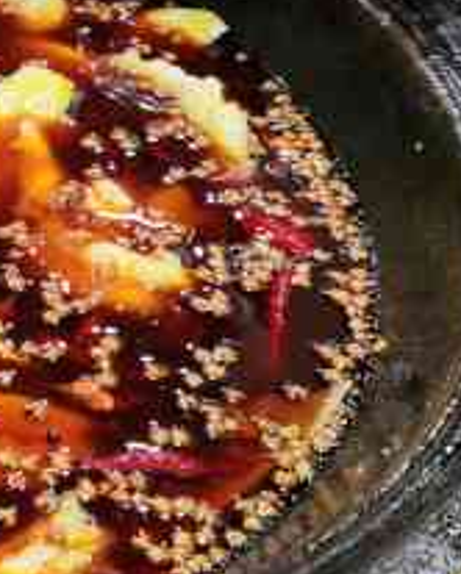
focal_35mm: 89
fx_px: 1516
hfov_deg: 15.4
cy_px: 220
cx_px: -314
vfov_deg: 21.4
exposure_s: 1/50
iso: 200
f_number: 1.8
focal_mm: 5.58
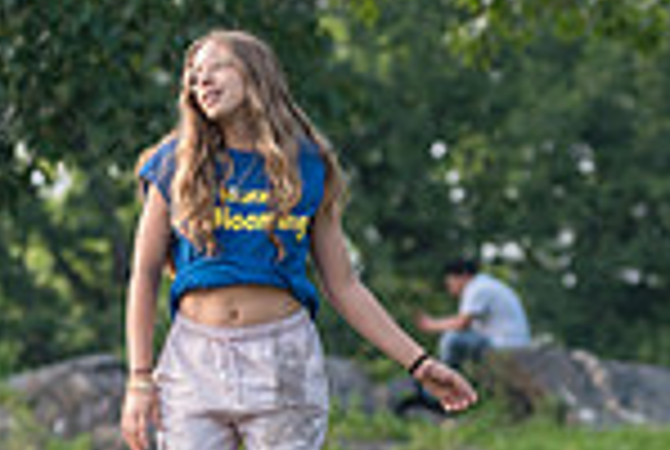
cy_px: 367
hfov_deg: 3.4
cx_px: 288
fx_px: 11226
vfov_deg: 2.3
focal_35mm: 602
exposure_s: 1/200
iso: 200
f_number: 4.5
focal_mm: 155
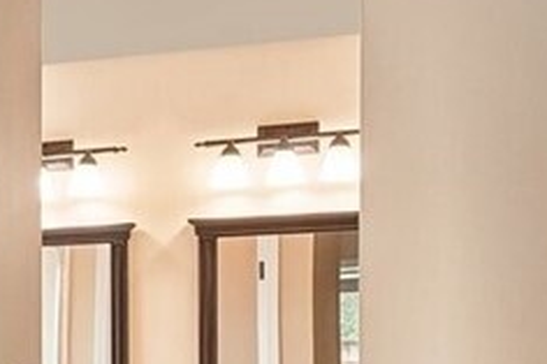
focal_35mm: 115
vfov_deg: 11.7
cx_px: -627
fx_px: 1746
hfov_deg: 14.2
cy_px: 425
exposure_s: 1/25
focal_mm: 16
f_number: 8
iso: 1600
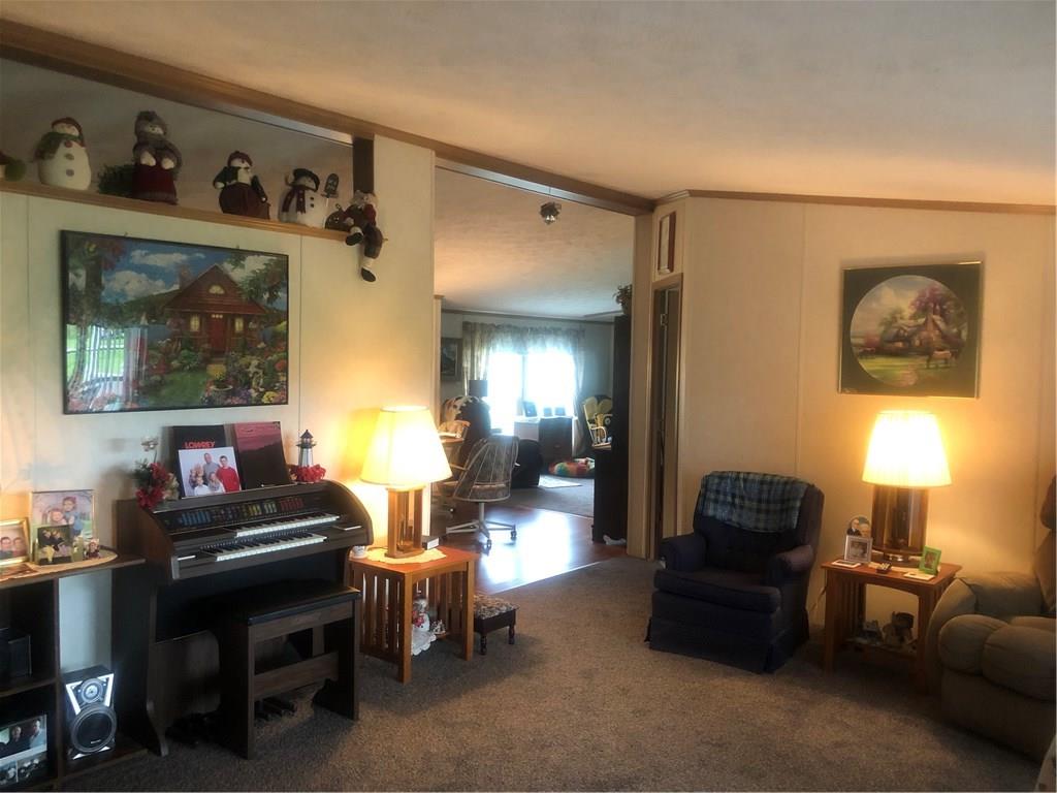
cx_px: 528
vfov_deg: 49.7
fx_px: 855
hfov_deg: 63.4
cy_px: 396
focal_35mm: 28
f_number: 1.8
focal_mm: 4
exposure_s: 1/15
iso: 80
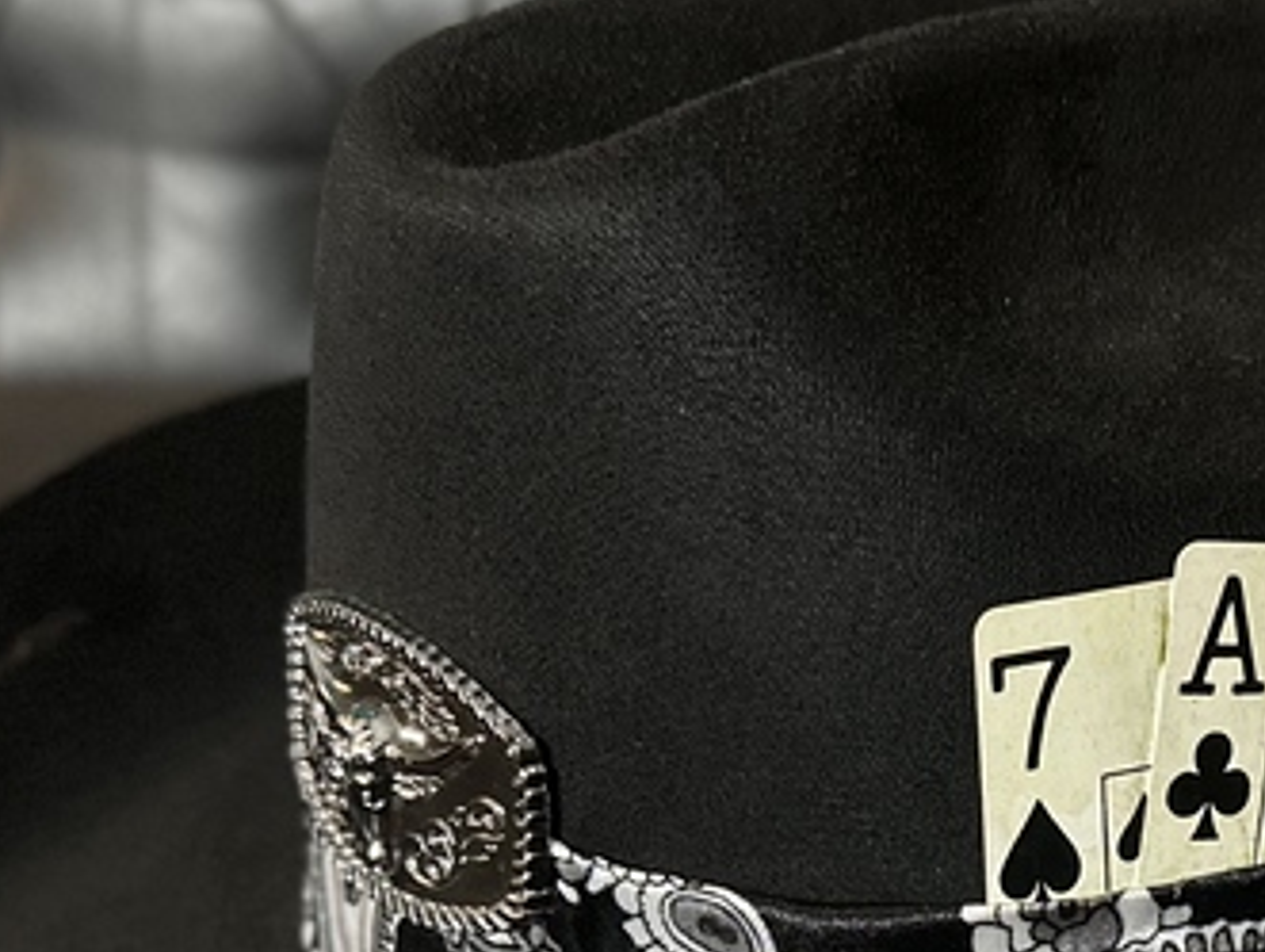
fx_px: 2671
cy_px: 1025
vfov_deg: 19.4
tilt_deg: -34.6
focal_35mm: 73
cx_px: 1078
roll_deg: +0.2
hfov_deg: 26.0
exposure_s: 1/60
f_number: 1.78
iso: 500
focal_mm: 6.86
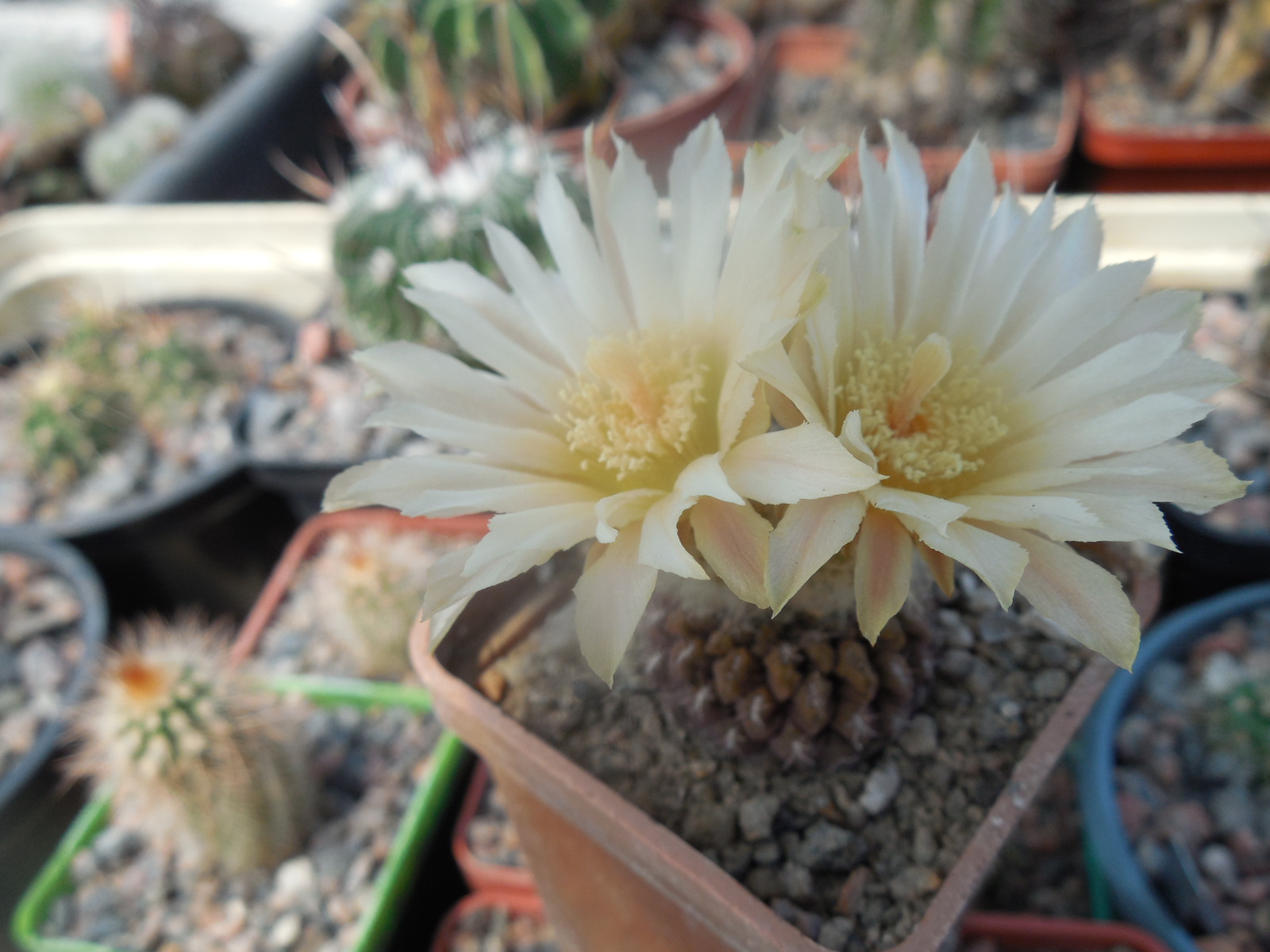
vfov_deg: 45.4
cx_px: 635
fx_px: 1137
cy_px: 476
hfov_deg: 58.4
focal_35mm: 31
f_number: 3.6
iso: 125
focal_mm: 5.6
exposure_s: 1/400
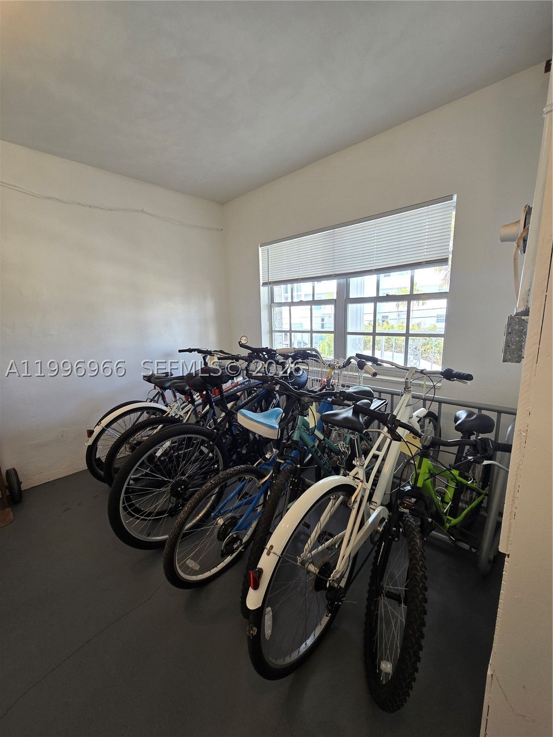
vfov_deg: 106.2
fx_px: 277
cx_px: 276
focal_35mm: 13
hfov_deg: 89.9
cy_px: 368
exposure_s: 1/60
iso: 50
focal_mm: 2.2
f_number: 2.2
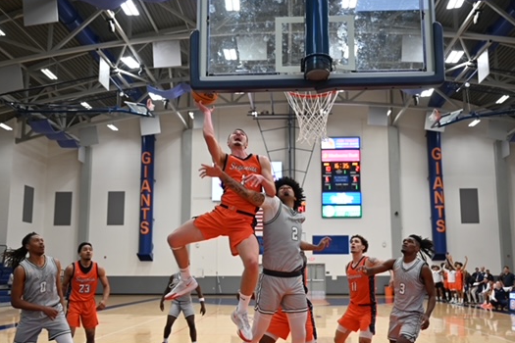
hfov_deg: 49.5
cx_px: 264
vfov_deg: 34.1
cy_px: 198
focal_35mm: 39
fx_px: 558
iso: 1000
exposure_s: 1/500
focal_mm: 32
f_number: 2.8
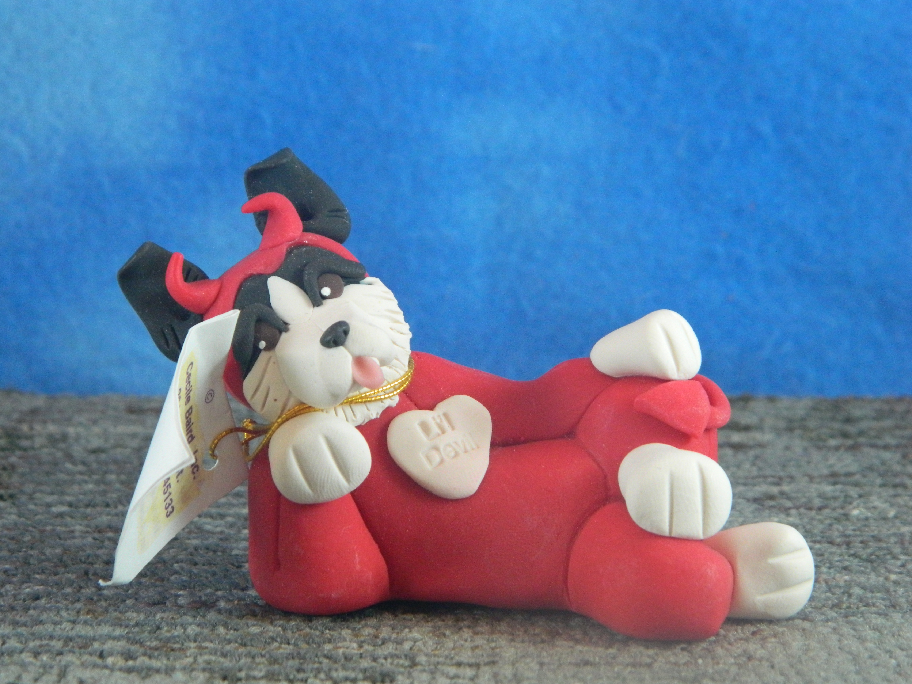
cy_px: 342
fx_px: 2714
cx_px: 456
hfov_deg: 19.1
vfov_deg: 14.4
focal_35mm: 103
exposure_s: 1/20
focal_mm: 18.6
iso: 400
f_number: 4.5
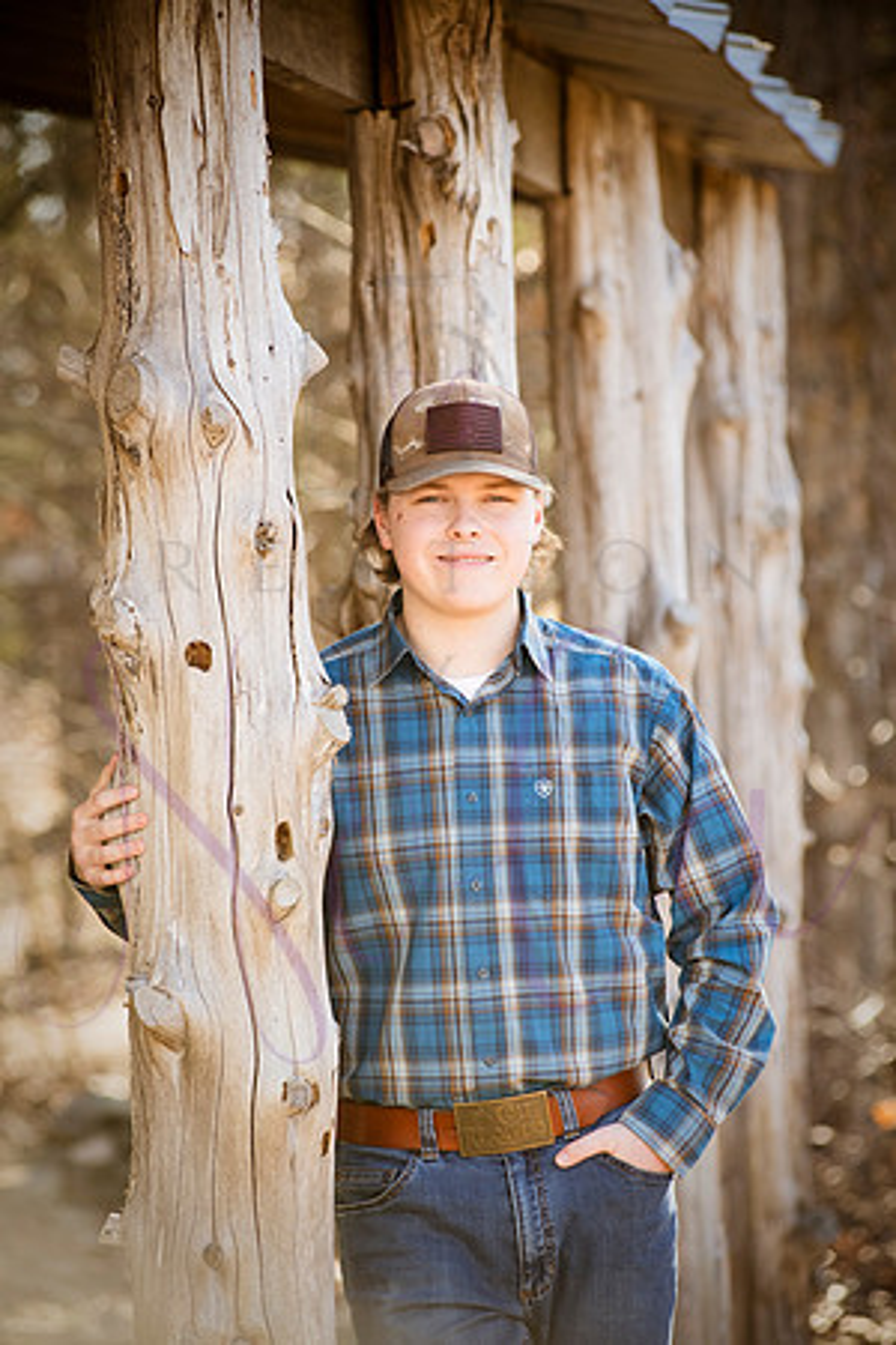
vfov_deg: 13.2
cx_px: 448
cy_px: 672
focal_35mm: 155
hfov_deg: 8.9
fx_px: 5786
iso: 800
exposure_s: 1/800
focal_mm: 155
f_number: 5
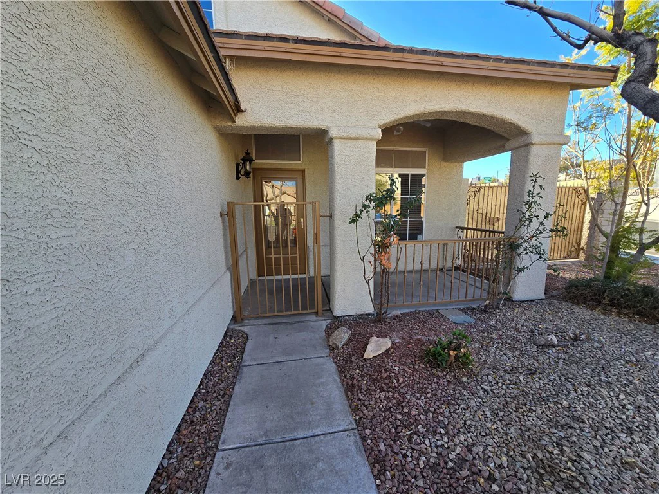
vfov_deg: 89.9
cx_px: 330
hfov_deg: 106.2
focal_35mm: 13
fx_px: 247
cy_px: 247
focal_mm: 2.2
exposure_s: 1/532
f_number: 2.2
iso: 50
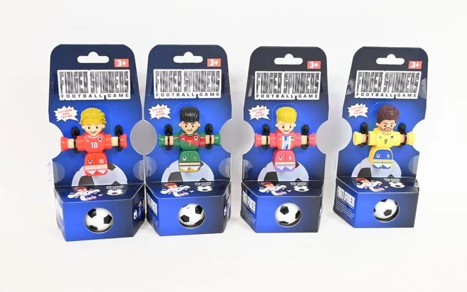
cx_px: 234
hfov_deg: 50.9
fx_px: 490
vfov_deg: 33.2
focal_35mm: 39
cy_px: 140
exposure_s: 1/125
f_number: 4.2
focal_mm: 25
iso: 800
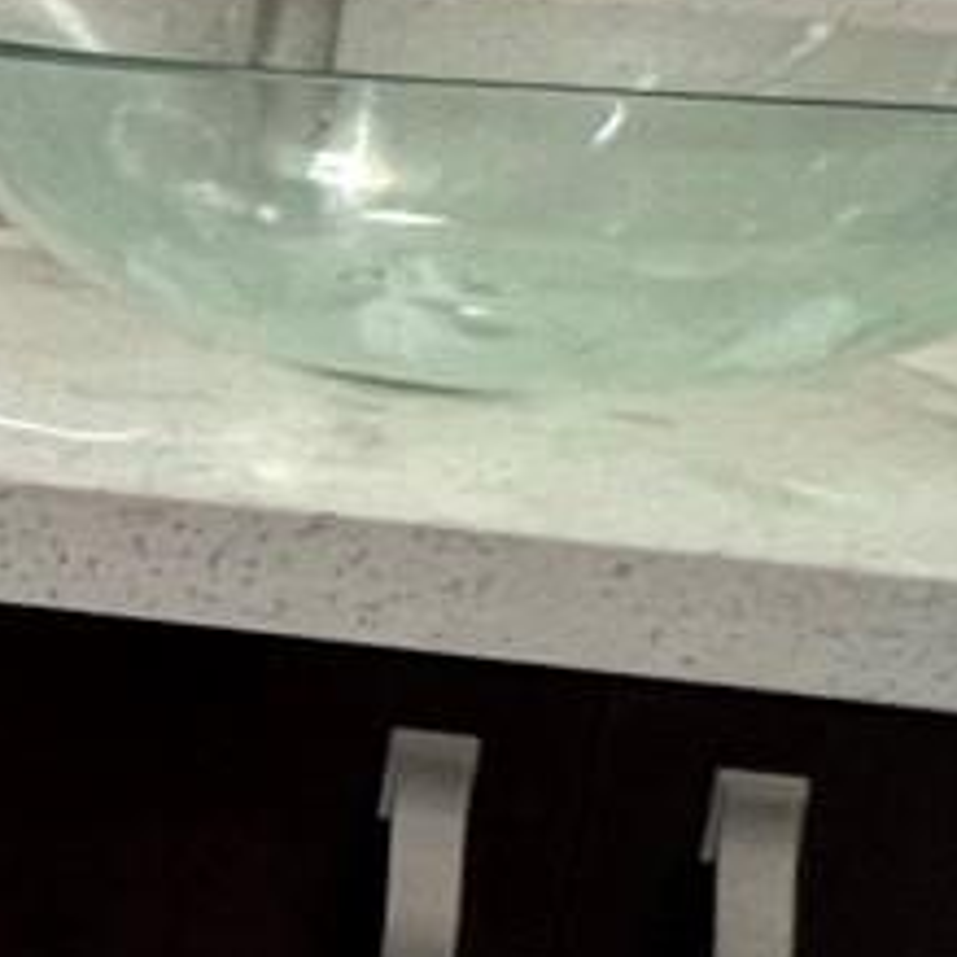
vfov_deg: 20.6
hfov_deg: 14.8
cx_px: -1202
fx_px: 2627
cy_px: 319
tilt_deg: -13.3
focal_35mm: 84
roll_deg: -3.2
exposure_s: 1/60
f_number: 1.8
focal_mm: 1.57
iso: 200
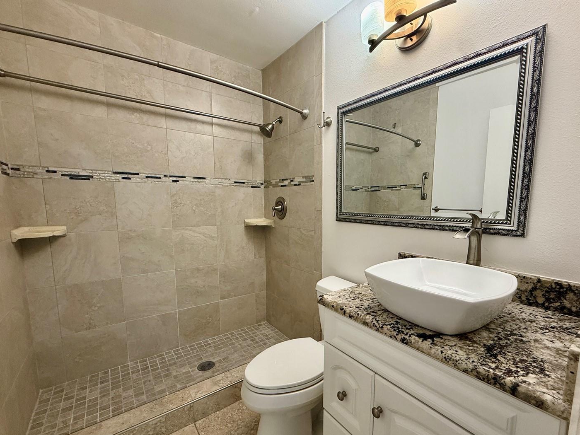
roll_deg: +0.3
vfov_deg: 78.0
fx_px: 268
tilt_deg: -8.0
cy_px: 235
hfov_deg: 94.1
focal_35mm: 16
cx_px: 324
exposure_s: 1/120
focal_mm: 2.22
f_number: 2.2
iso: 320
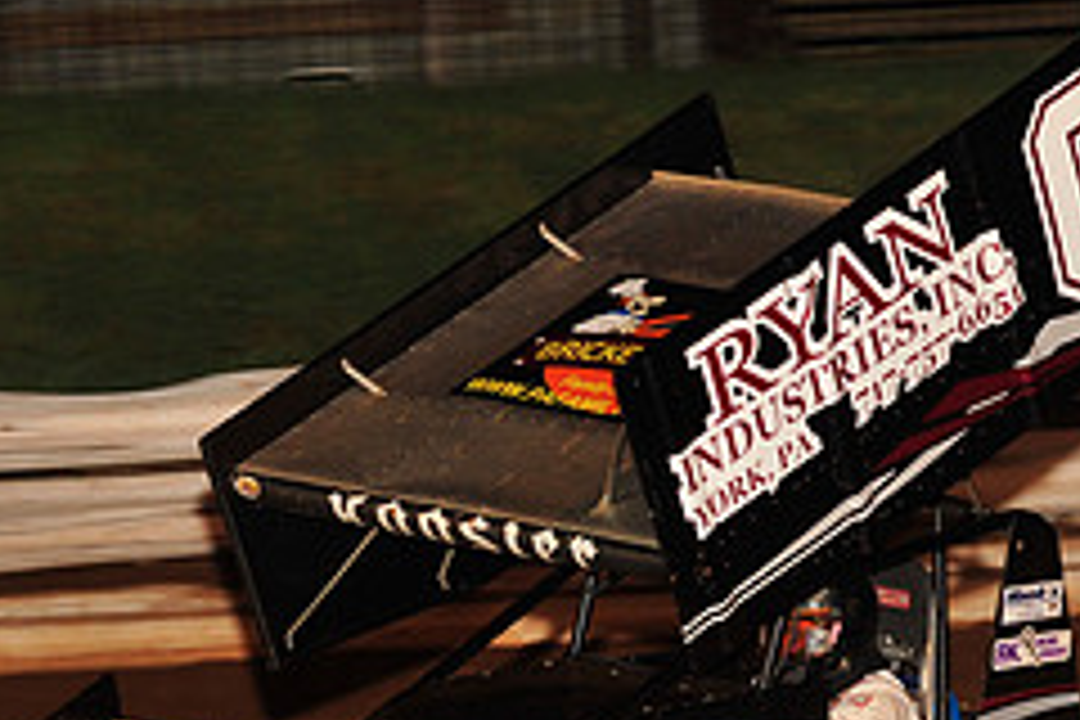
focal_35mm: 302
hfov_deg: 6.8
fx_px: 9059
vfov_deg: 4.5
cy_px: 680
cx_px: 680
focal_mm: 125
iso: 800
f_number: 6.3
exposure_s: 1/320
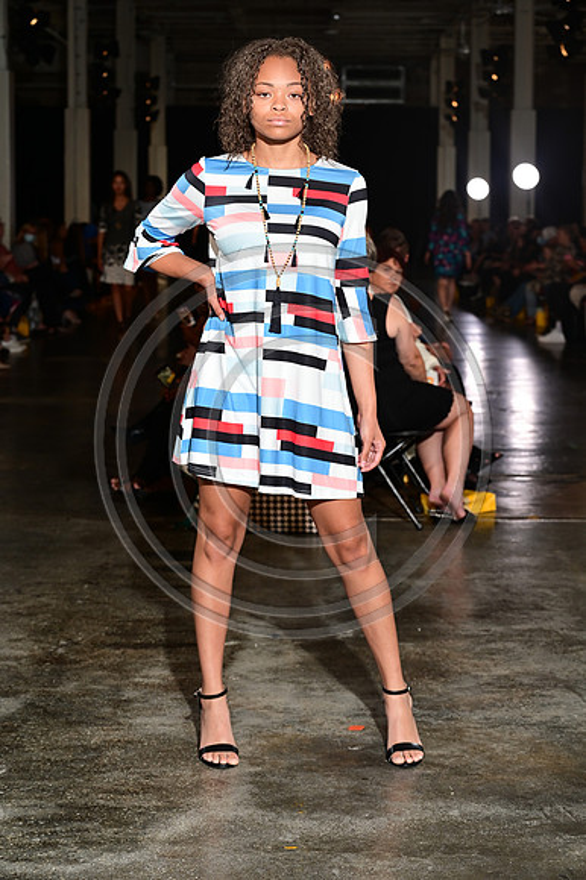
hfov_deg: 17.5
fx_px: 1907
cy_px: 440
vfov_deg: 26.0
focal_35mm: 78
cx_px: 293
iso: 1000
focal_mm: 78
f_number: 6.3
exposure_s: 1/160
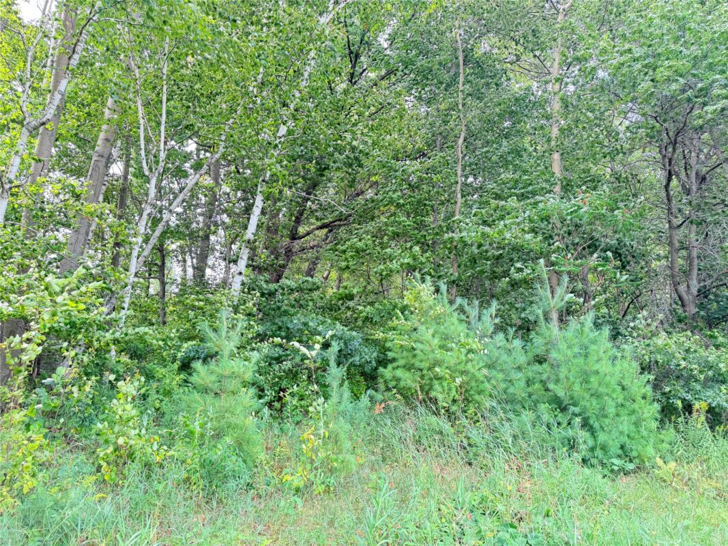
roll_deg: +4.0
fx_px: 505
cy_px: 273
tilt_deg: +15.0
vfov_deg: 56.8
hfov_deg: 71.6
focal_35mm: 24
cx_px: 364
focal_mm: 6.76
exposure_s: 1/172
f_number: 1.78
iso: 80
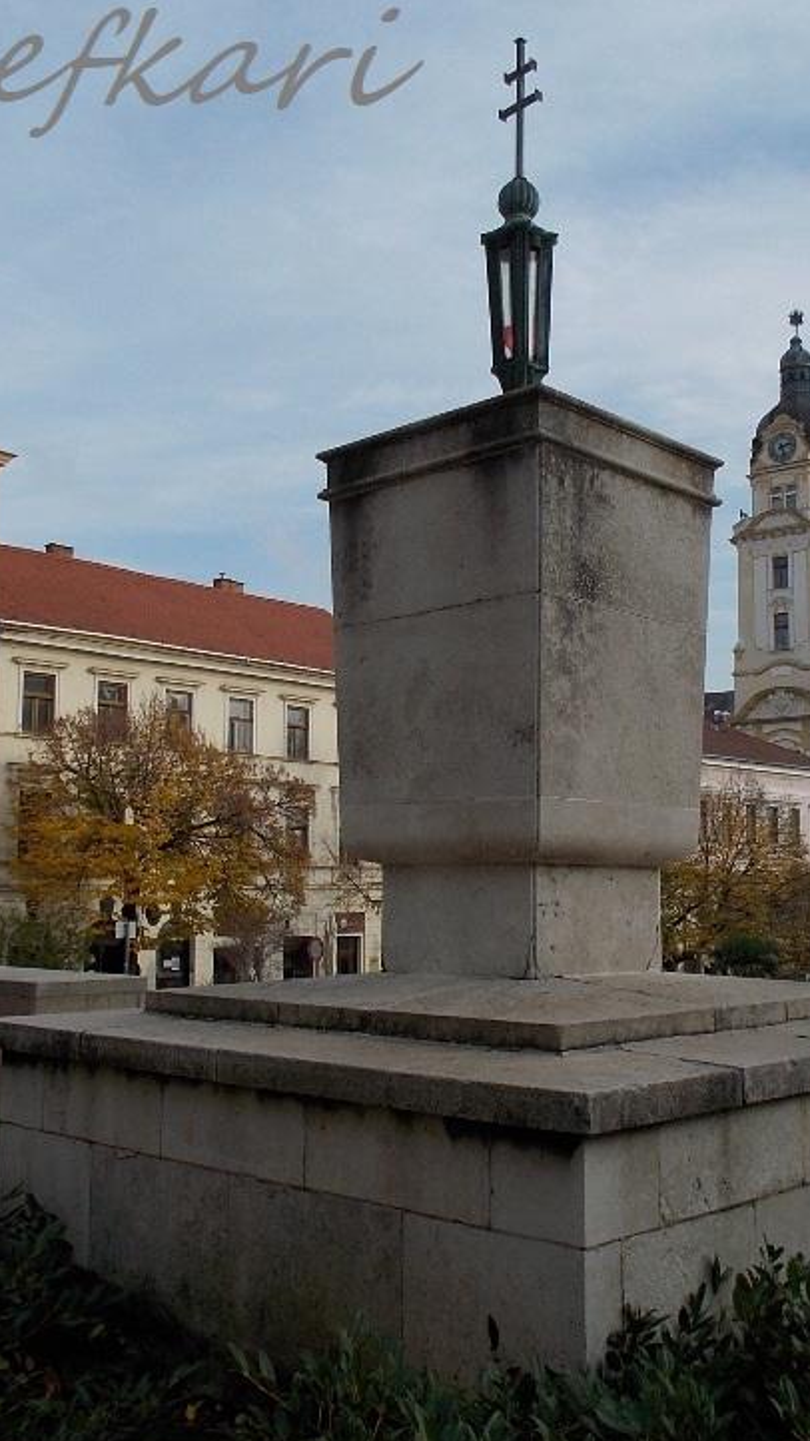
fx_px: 1337
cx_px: 483
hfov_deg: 33.6
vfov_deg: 56.6
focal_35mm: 35
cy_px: 762
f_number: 3.3
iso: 80
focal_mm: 4.1
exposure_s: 1/640
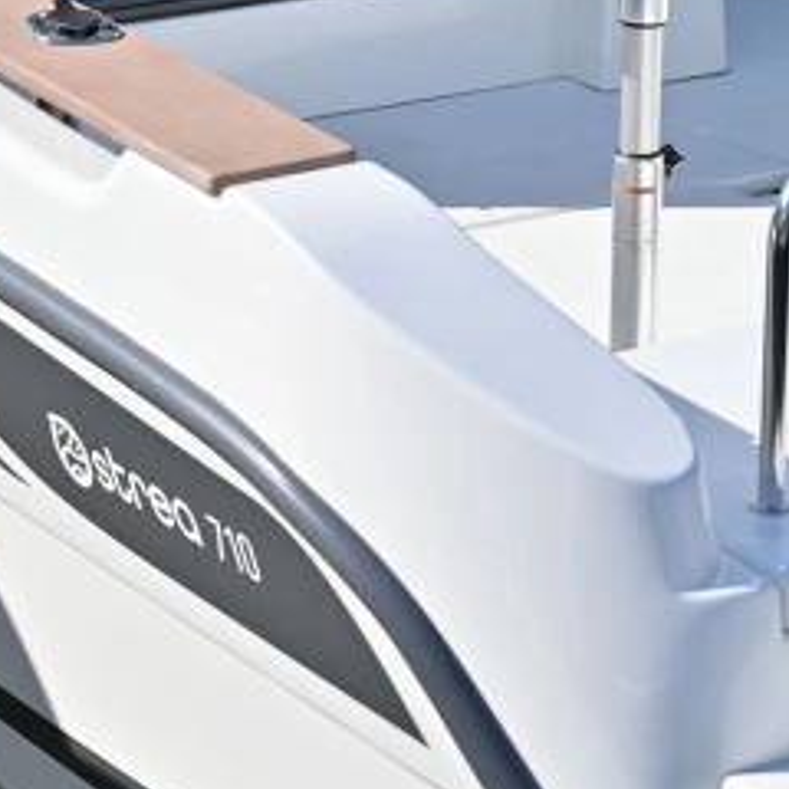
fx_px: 3507
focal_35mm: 136
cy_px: 247
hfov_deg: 12.8
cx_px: 437
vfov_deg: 12.8
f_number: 4.5
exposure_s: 1/1250
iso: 100
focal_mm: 70
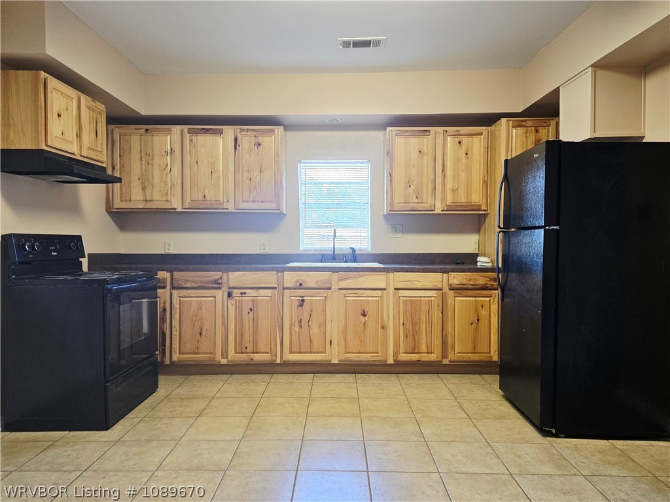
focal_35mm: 23
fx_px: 445
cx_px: 335
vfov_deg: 58.8
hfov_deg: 74.0
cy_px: 251
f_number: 1.7
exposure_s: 1/120
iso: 250
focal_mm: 6.3
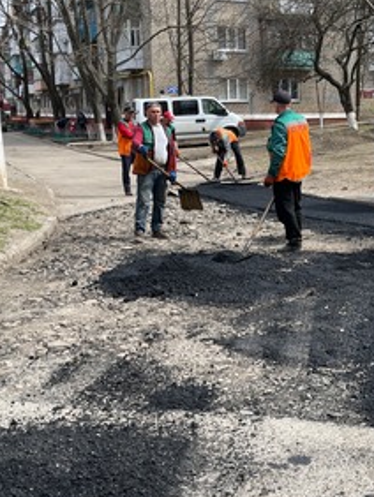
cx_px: 304
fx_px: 762
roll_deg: +0.4
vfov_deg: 36.1
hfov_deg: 27.0
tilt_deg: -8.6
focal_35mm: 53
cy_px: 216
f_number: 1.6
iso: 32
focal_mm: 5.1
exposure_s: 1/1098
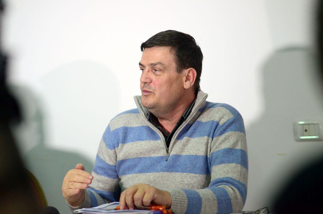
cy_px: 107
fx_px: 1142
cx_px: 162
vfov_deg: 10.7
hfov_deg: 16.1
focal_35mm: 128
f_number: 2.5
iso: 2000
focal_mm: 85
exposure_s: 1/250
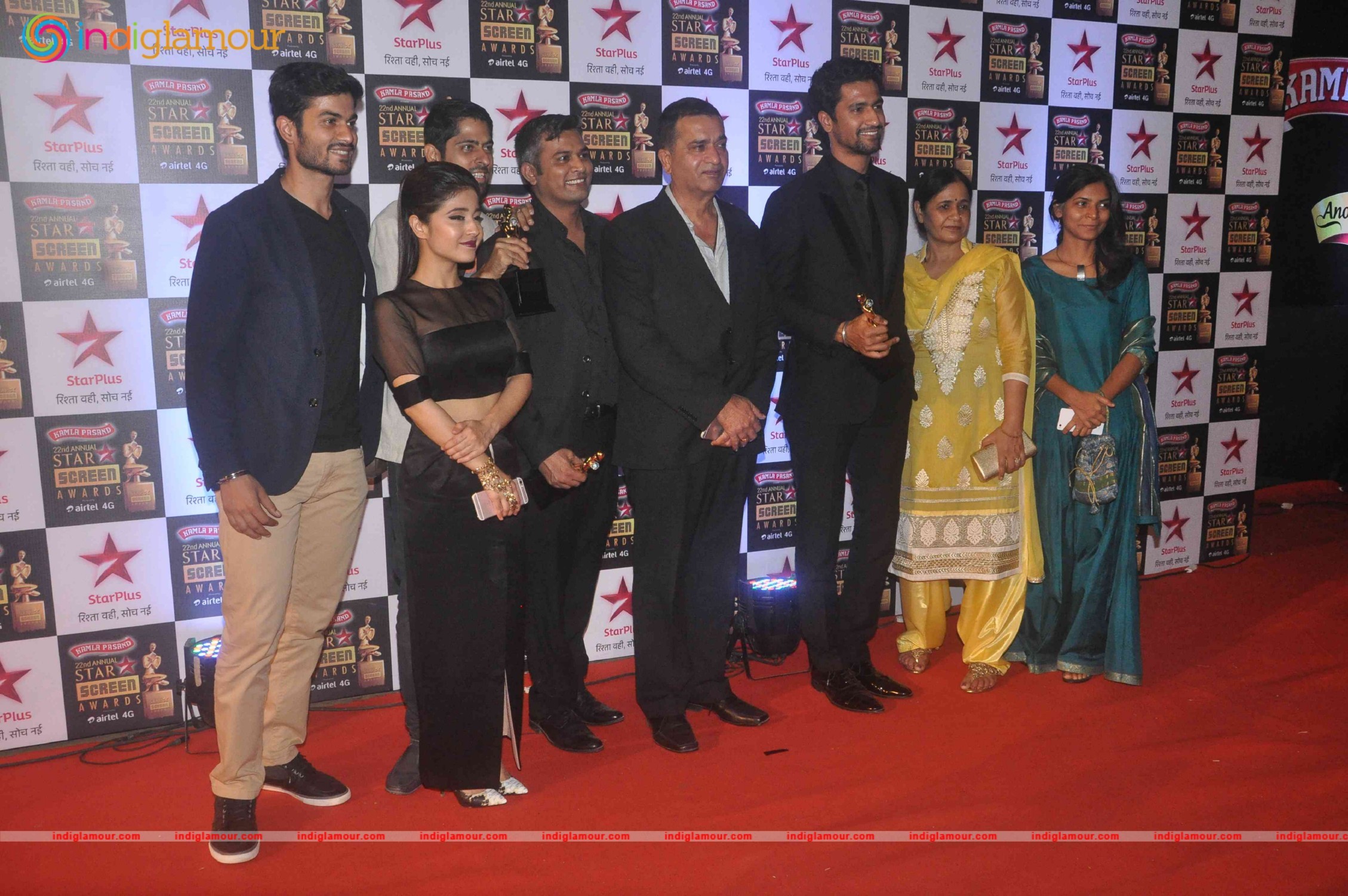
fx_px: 1234
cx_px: 674
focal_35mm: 33
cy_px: 448
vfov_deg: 39.9
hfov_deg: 57.3
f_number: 10
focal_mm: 22
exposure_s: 1/250
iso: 1600
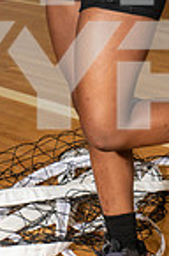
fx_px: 969
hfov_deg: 10.0
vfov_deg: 14.5
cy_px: -48
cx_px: 100
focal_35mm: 137
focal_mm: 44
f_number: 7.1
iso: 320
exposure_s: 1/250
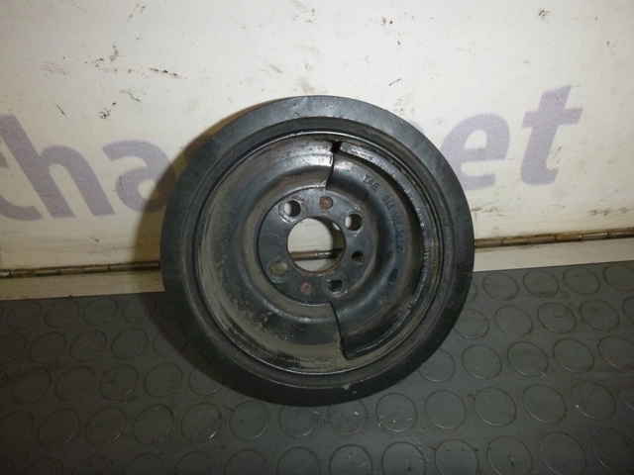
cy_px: 238
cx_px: 317
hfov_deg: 69.4
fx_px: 458
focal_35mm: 25
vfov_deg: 54.9
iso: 400
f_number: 3.9
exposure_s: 1/60
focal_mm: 4.5
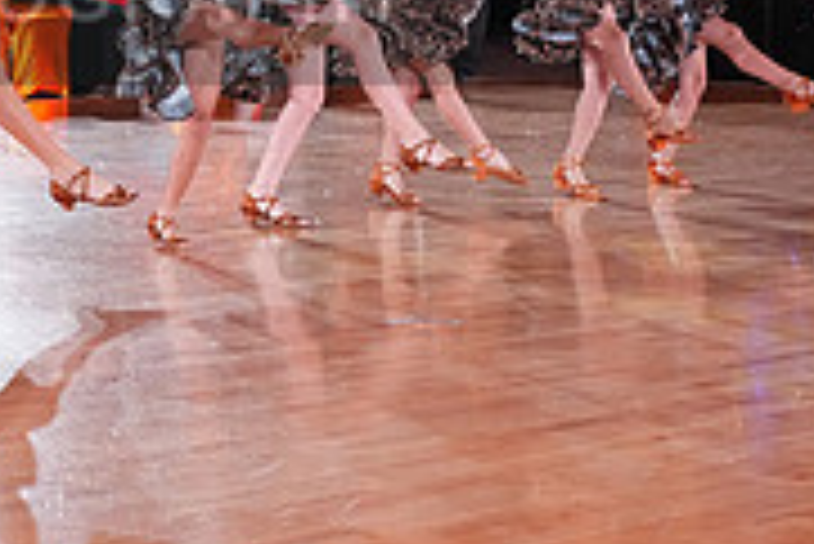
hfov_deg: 13.7
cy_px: -34
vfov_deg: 9.3
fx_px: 3326
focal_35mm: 147
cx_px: -27
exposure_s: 1/400
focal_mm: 46
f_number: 5
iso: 5000
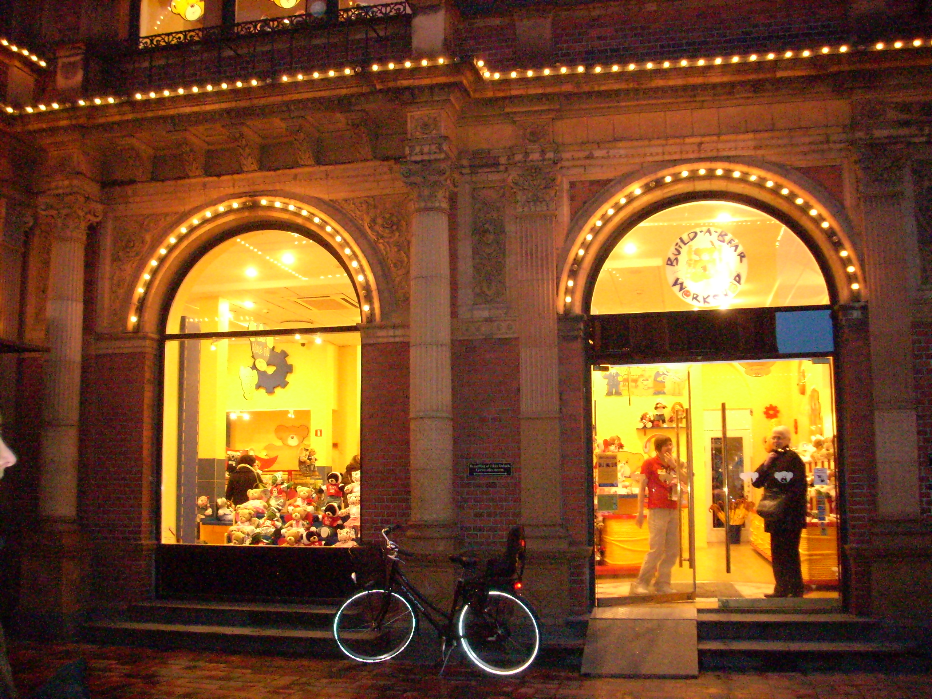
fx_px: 996
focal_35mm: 37
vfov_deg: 38.7
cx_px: 466
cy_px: 350
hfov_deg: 50.1
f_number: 2.8
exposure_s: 1/60
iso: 800
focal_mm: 6.2
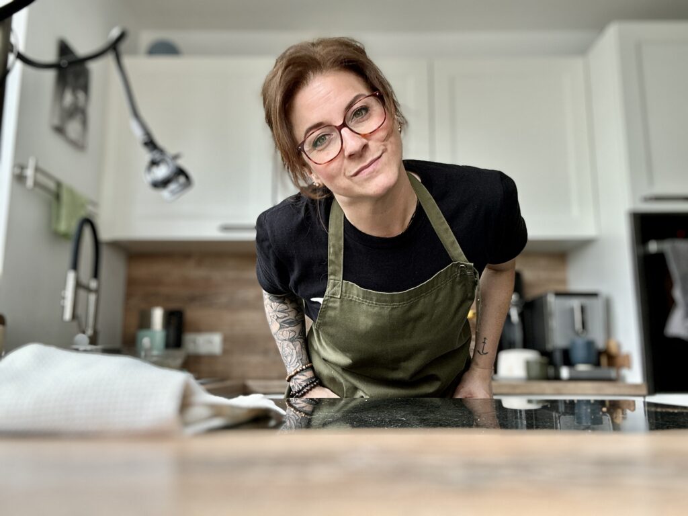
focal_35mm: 30
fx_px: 596
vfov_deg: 46.8
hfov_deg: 60.0
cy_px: 258
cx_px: 344
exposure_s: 1/104
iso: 80
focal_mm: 2.69
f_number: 1.9
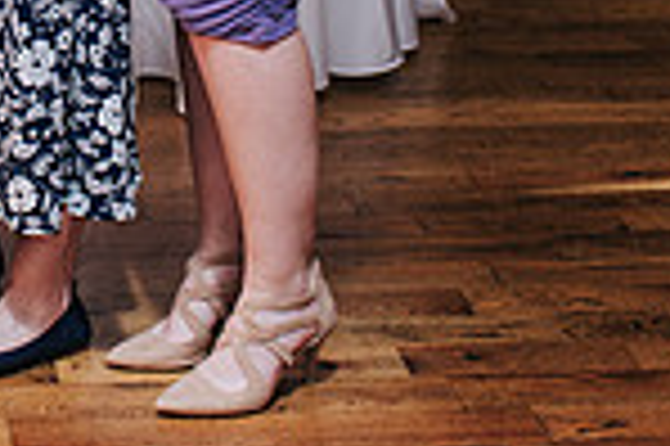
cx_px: -131
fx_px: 3067
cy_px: -378
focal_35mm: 165
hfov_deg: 12.2
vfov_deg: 8.0
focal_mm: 35
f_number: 3.2
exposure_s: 1/200
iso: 800
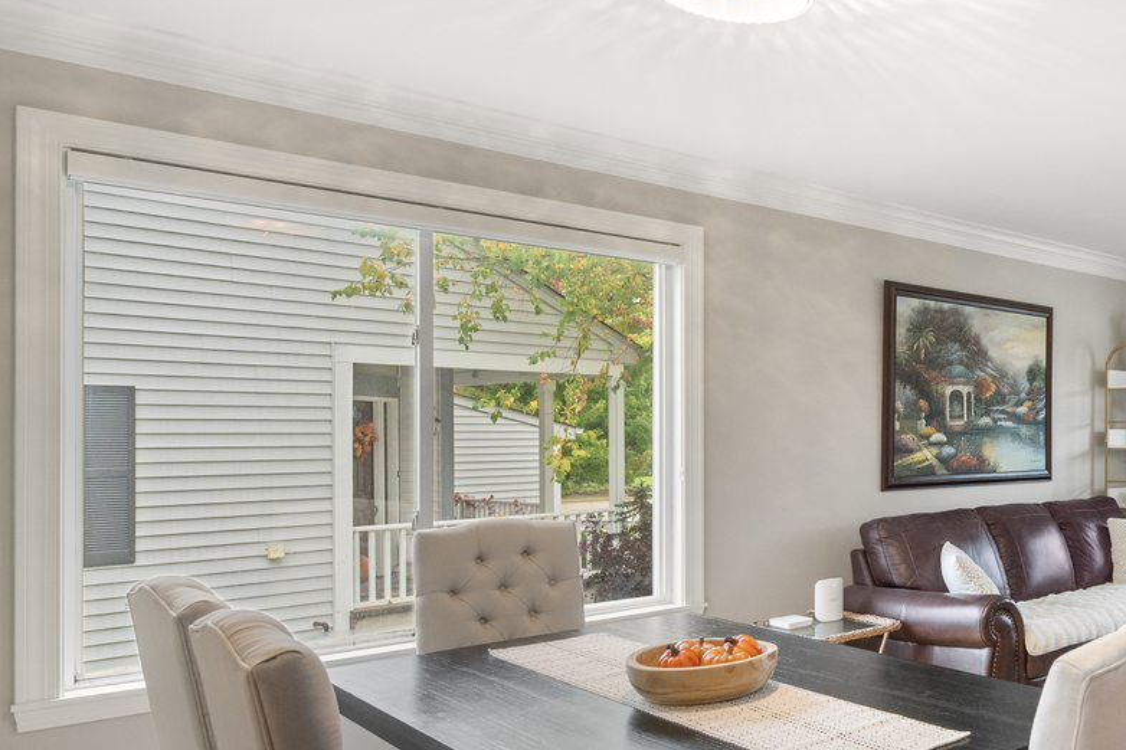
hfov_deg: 54.0
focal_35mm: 29
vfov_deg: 44.7
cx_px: 1050
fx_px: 907
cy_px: 445
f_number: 9
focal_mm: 14
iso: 1000
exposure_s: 1/200
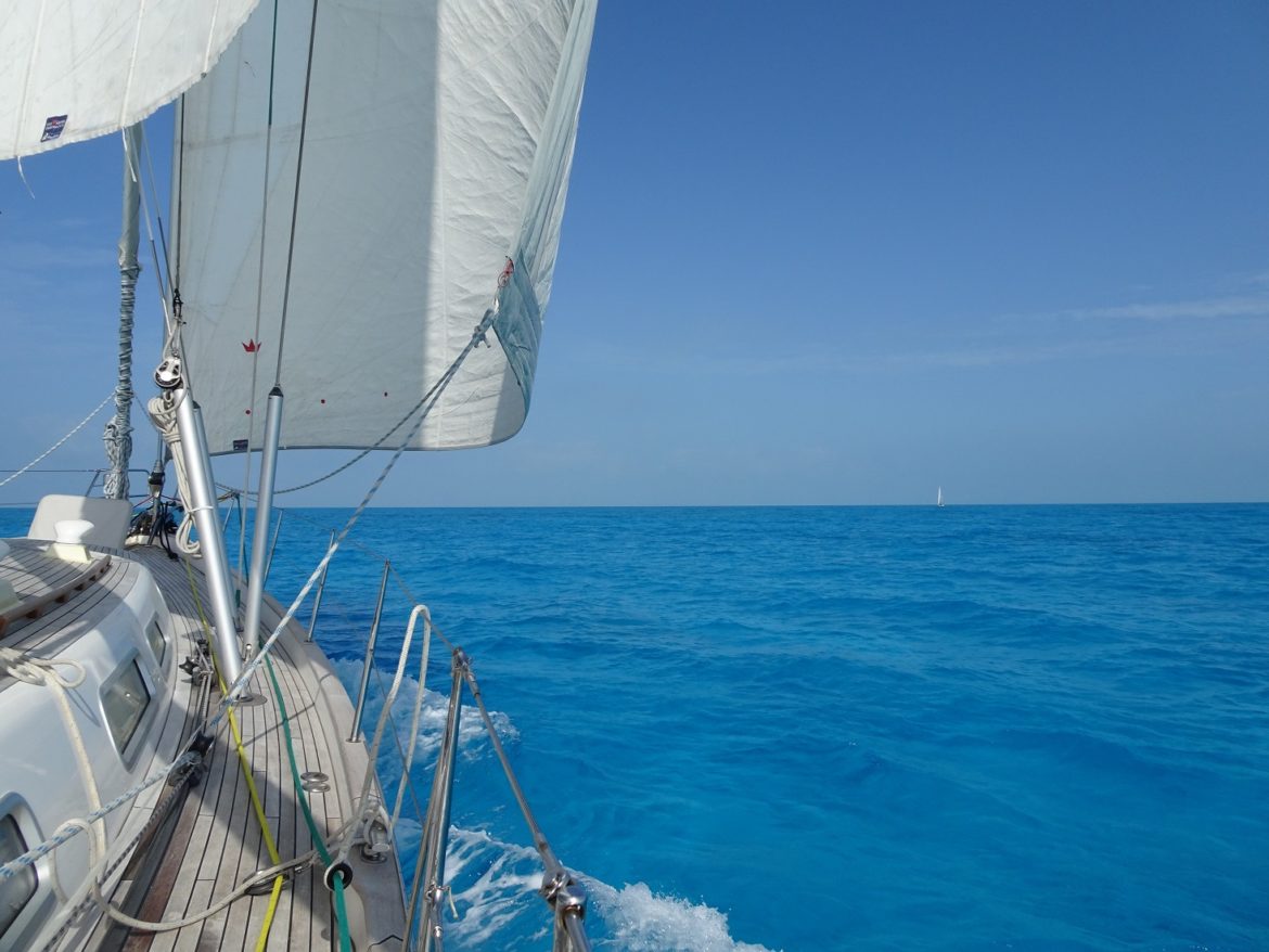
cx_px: 634
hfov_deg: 71.6
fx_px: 880
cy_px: 476
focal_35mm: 24
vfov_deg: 56.8
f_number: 3.5
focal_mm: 4.1
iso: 80
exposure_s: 1/1600
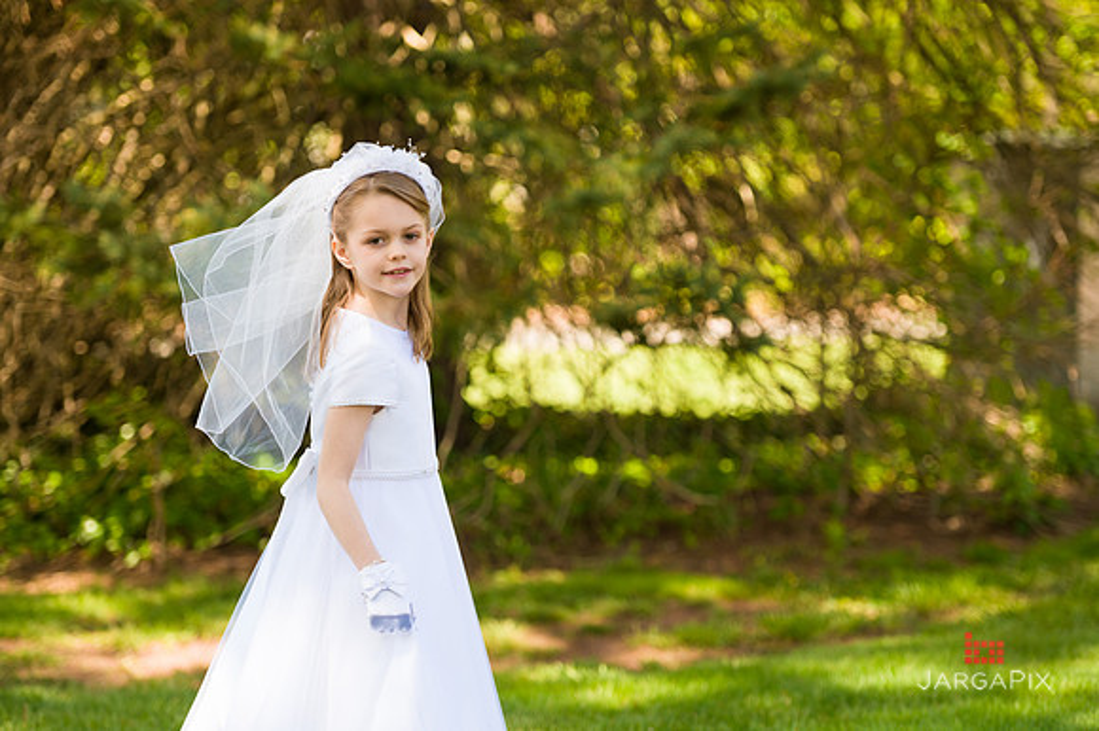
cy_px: 366
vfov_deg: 11.2
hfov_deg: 16.8
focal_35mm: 122
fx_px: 3722
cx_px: 550
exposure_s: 1/800
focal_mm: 122
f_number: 3.2
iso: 200
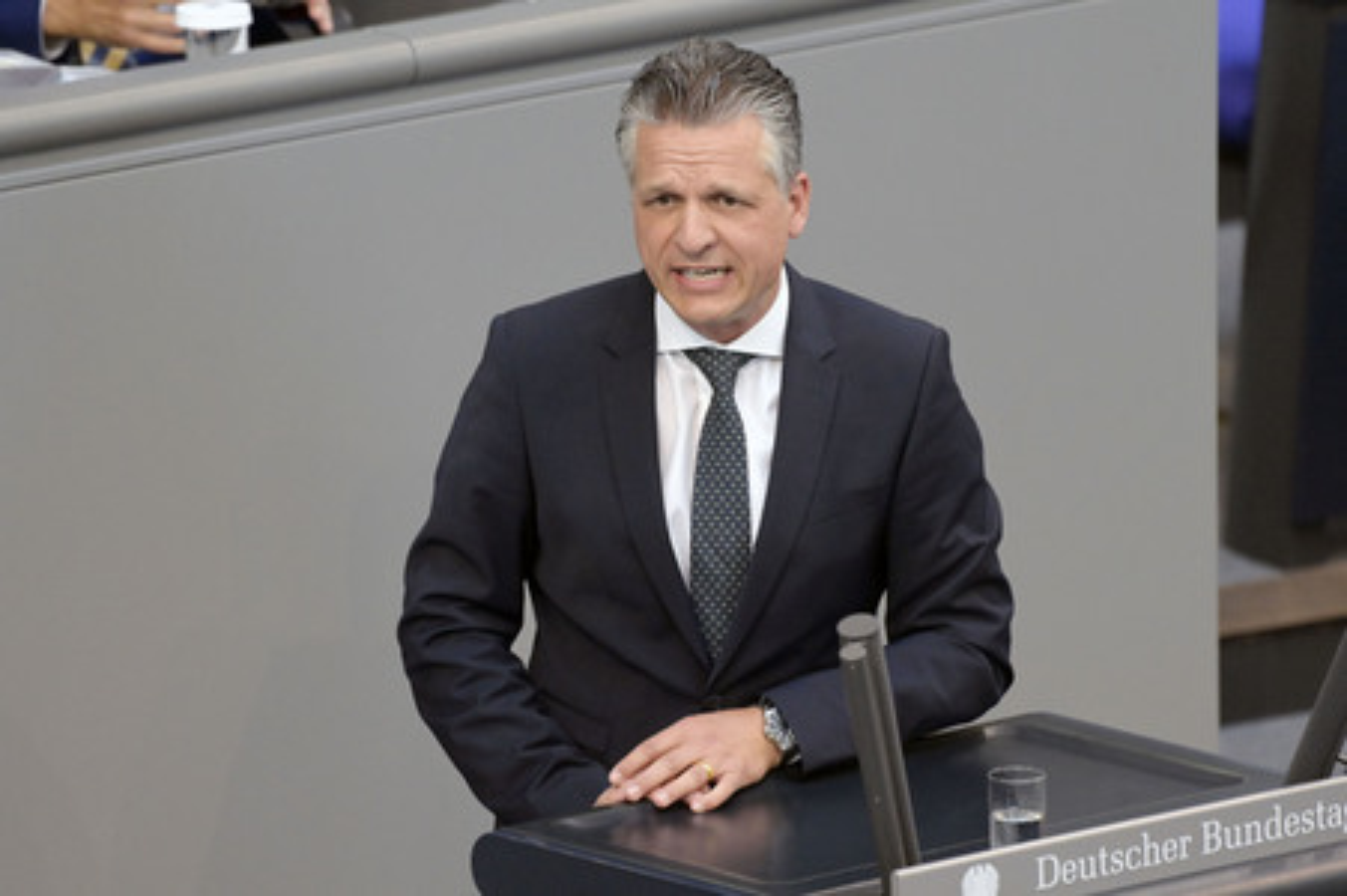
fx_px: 15329
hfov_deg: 5.0
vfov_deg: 3.3
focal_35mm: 410
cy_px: 448
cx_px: 674
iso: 8000
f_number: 5.6
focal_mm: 410
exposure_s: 1/400
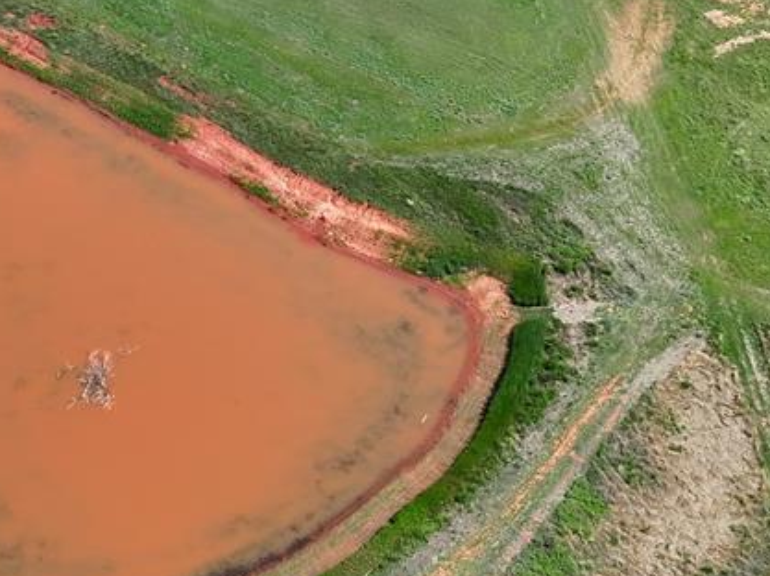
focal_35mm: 59
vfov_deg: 24.2
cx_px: -76
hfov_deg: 29.5
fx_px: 1311
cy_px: 70
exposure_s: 1/4000
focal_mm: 6.72
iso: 120
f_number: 1.7
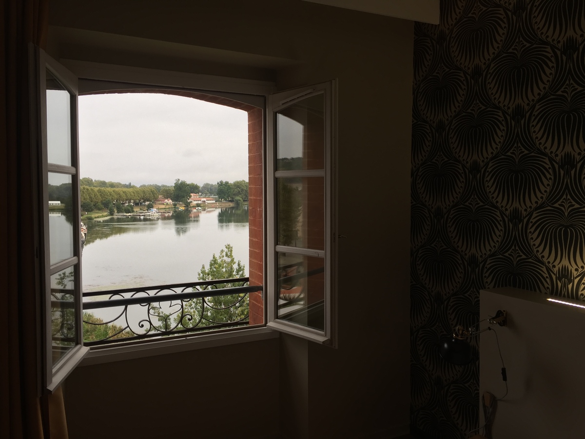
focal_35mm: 29
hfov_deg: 61.7
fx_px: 490
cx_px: 292
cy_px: 220
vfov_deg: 48.2
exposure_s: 1/111
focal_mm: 4.15
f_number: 2.2
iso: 32
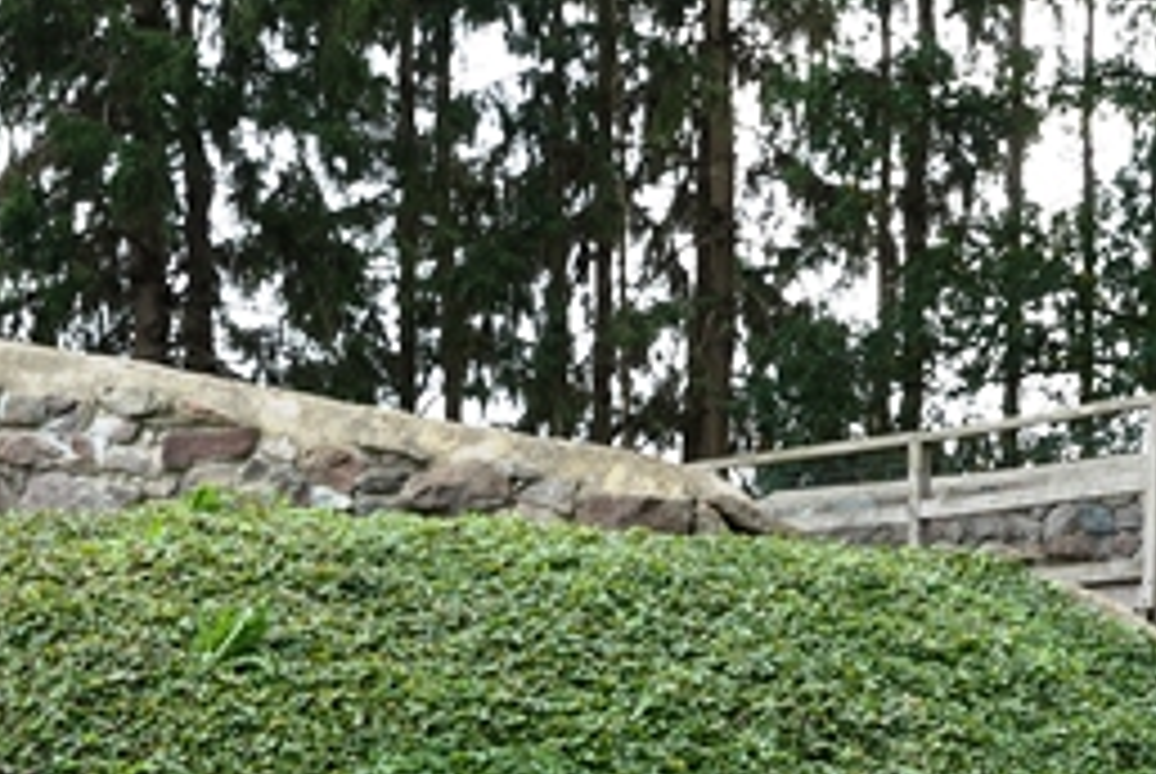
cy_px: 893
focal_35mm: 97
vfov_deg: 13.8
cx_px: 531
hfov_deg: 21.0
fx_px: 3118
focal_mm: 14.16
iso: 200
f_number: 8
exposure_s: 1/40
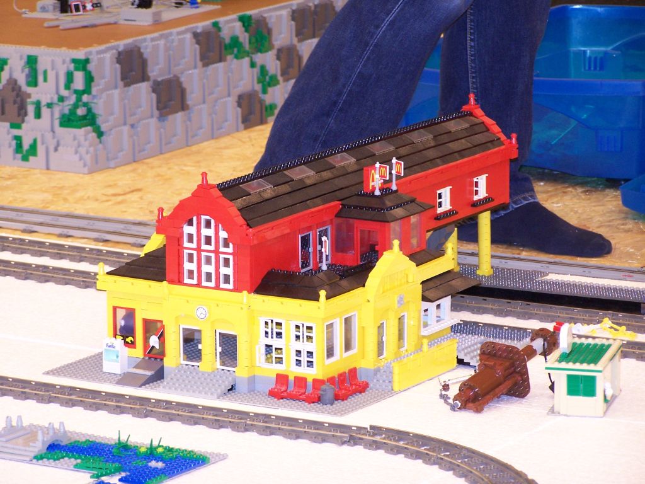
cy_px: 242
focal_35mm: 169
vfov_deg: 8.8
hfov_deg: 11.7
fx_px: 3149
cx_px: 322
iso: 140
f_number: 3.2
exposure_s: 1/8
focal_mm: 28
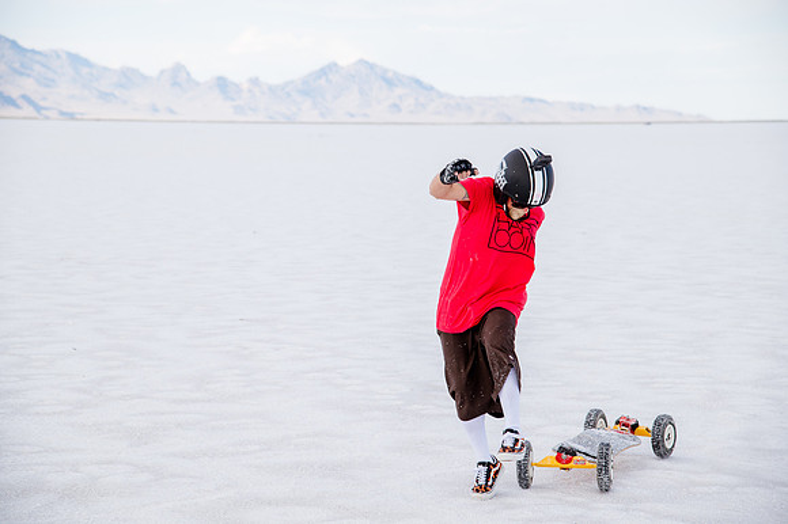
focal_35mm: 92
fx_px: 2013
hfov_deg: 22.2
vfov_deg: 14.8
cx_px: 394
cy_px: 262
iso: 400
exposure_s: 1/640
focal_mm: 92
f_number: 5.6
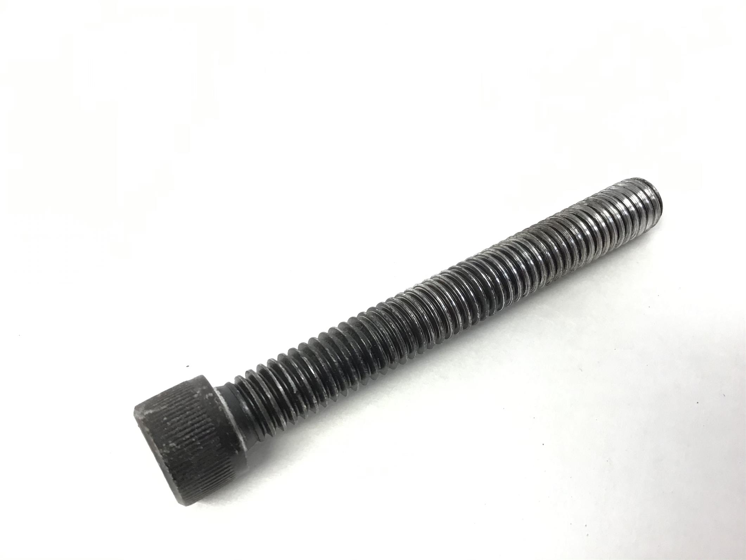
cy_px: 280
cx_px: 373
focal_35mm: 31
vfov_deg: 45.4
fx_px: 668
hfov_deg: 58.3
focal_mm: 3.3
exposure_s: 1/33
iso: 50
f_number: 2.4
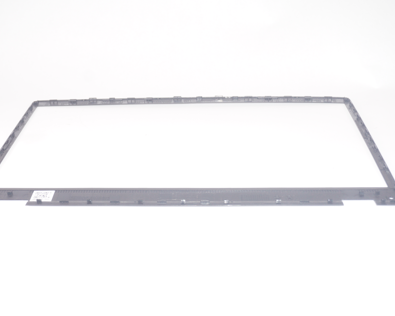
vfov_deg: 28.8
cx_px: 183
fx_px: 615
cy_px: 158
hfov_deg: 35.6
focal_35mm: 53
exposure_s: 1/160
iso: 250
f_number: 6.3
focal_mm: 31
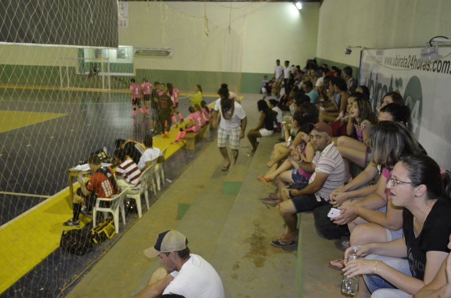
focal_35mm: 33
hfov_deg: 57.3
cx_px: 226
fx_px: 412
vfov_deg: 39.8
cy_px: 149
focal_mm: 22
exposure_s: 1/60
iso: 3200
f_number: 3.8
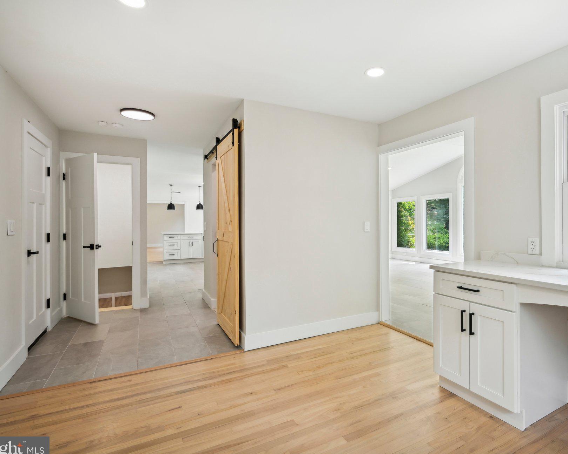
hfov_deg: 82.6
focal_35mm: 19
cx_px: 331
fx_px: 319
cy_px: 223
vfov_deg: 70.9
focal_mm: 16
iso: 400
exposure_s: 1/50
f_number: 8
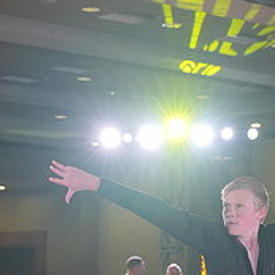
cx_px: 104
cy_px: 378
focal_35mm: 162
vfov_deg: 10.5
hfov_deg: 10.8
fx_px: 1456
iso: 2000
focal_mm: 57
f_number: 4
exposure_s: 1/500
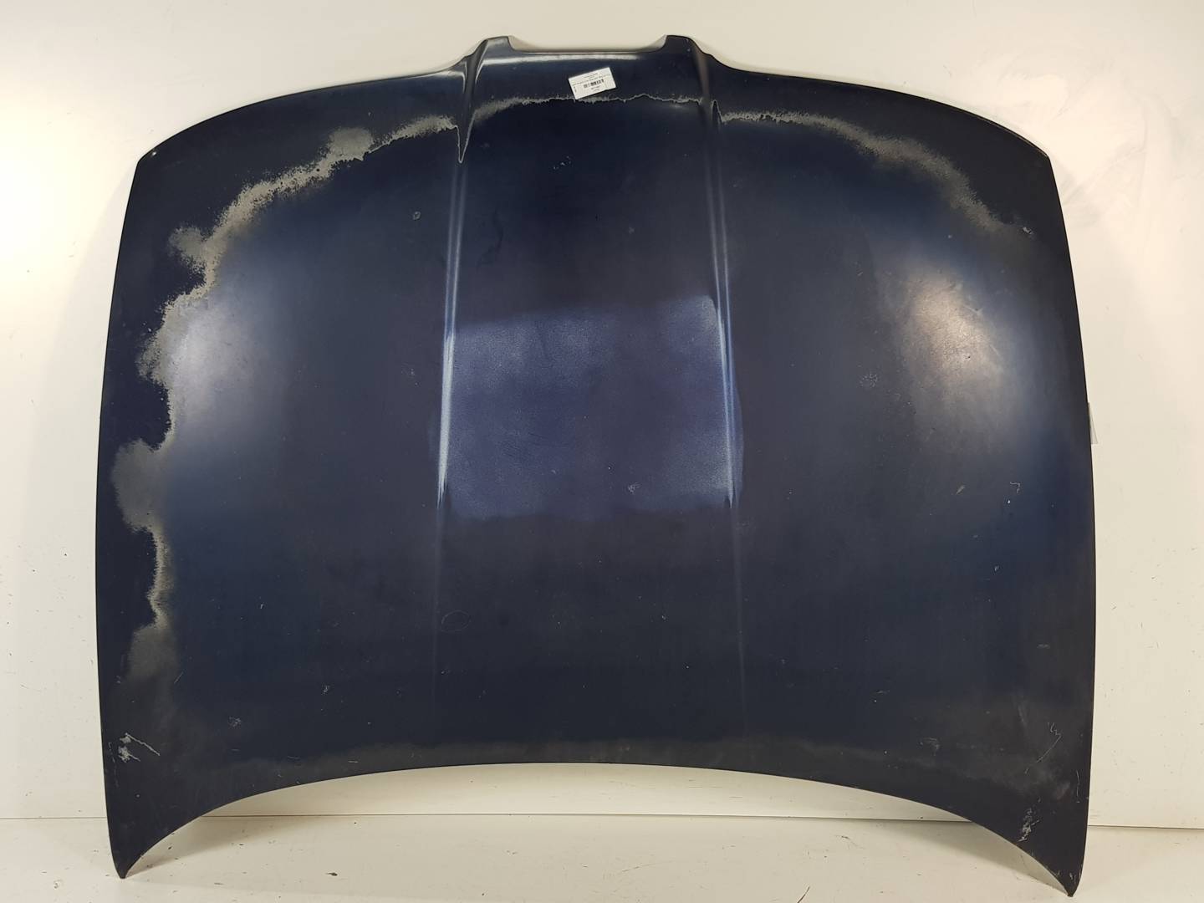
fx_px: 904
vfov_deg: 53.1
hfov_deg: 67.3
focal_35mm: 26
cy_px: 452
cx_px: 602
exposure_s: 1/100
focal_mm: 4.2
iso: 64
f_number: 1.7
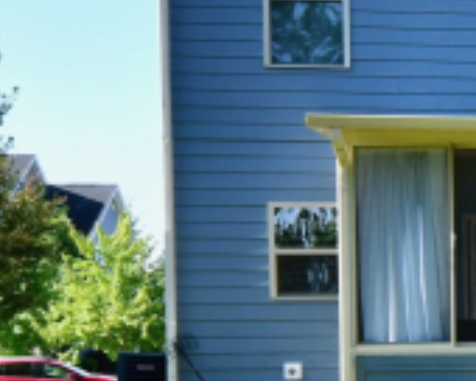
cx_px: 680
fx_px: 817
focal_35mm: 58
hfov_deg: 25.7
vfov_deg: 25.9
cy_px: 87
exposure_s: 1/400
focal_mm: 14
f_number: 10
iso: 640
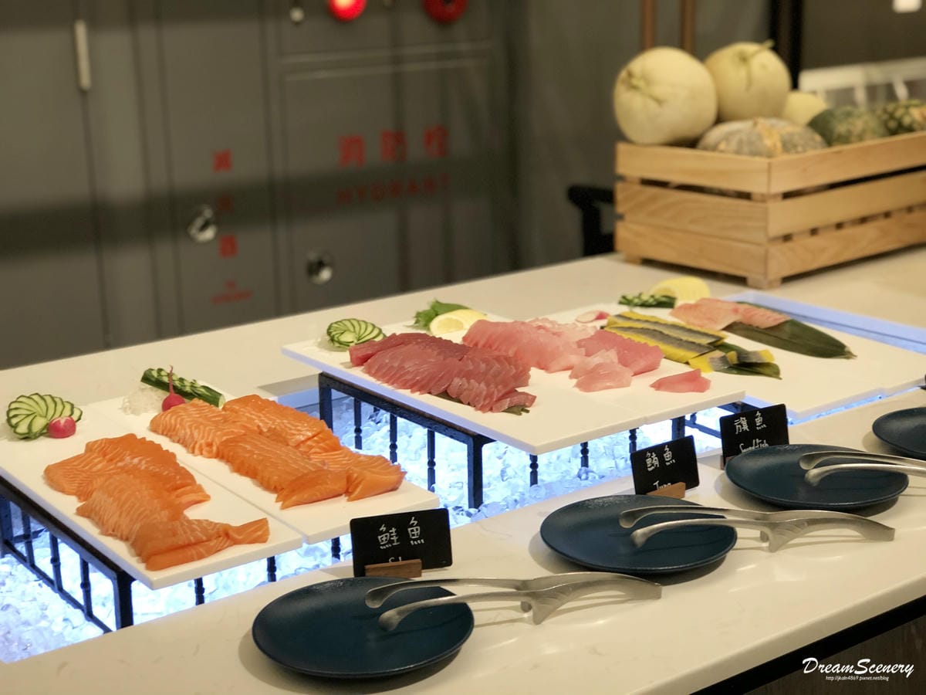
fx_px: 1525
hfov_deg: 33.8
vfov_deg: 25.7
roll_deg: +1.4
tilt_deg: -16.7
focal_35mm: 57
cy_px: 348
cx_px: 463
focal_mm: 6.6
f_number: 2.8
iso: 125
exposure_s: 1/30
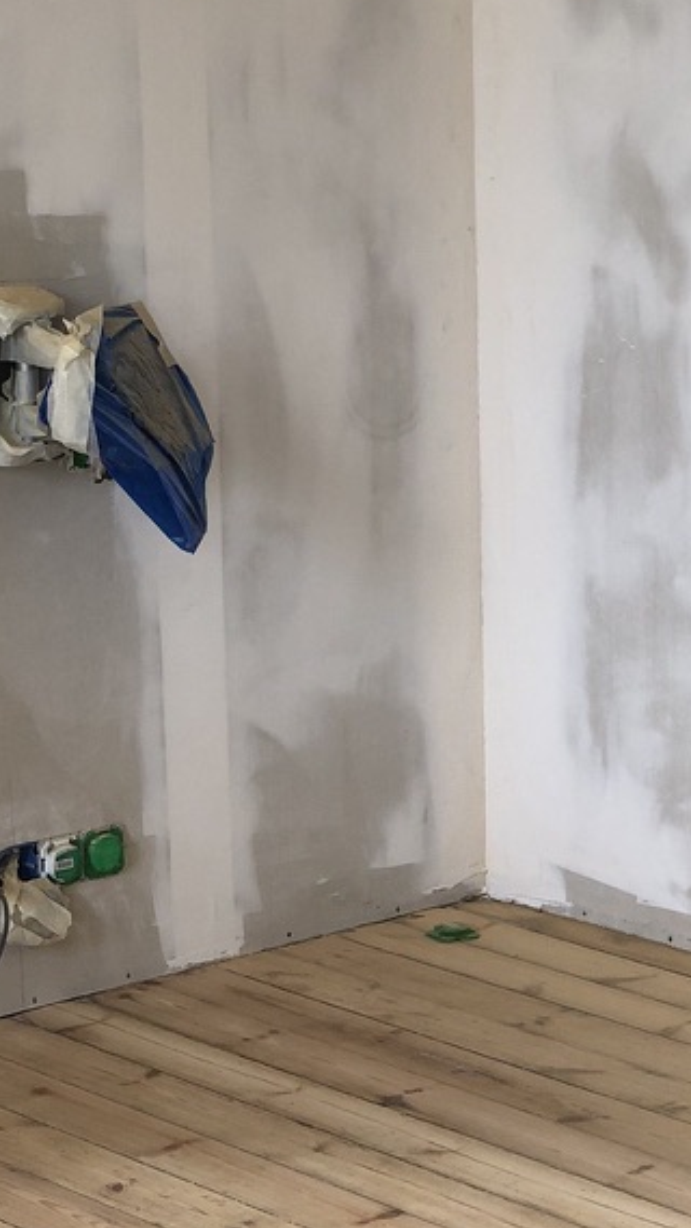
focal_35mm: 102
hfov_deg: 11.8
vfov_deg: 20.9
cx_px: 674
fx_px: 3323
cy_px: 831
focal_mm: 6
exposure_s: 1/60
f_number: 2.4
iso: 25
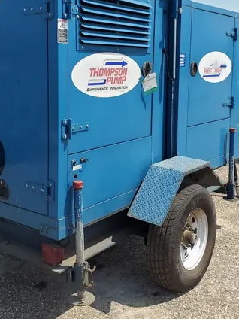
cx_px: 101
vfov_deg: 41.5
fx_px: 414
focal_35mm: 45
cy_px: 104
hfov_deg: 32.1
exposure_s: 1/1192
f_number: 2.4
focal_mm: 4.3
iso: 50
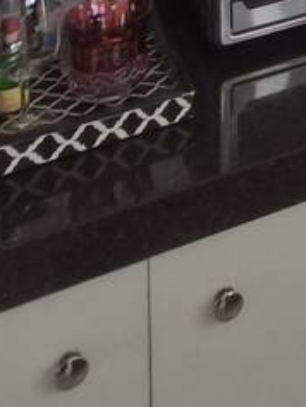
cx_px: 595
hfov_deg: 15.3
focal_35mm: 79
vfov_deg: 17.4
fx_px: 930
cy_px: -419
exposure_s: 1/60
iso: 80
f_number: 2.2
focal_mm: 1.74
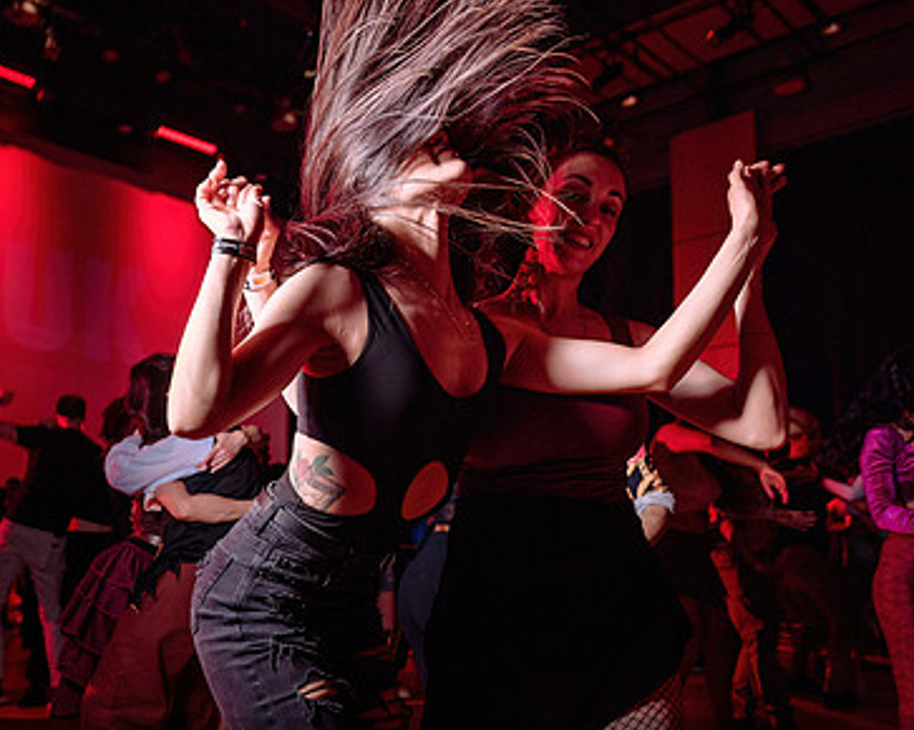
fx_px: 973
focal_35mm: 36
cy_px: 457
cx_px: 353
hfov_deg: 49.9
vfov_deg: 40.8
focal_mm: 24
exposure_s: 1/100
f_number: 2.8
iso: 800
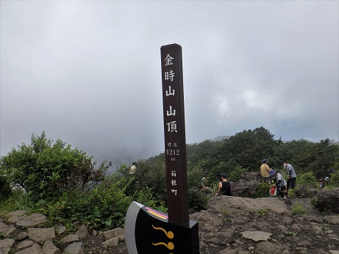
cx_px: 170
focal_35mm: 28
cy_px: 127
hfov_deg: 63.4
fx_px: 274
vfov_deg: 49.8
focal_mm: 5
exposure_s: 1/1000
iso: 125
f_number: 4.2
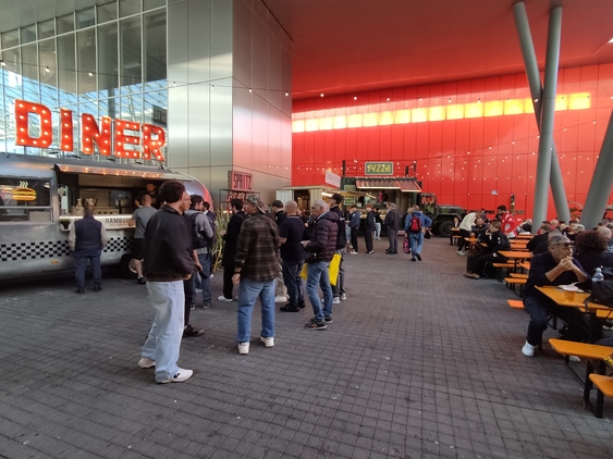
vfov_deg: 78.1
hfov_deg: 94.5
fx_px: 283
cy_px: 231
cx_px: 319
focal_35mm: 16
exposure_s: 1/100
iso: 51
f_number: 2.2
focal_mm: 1.6
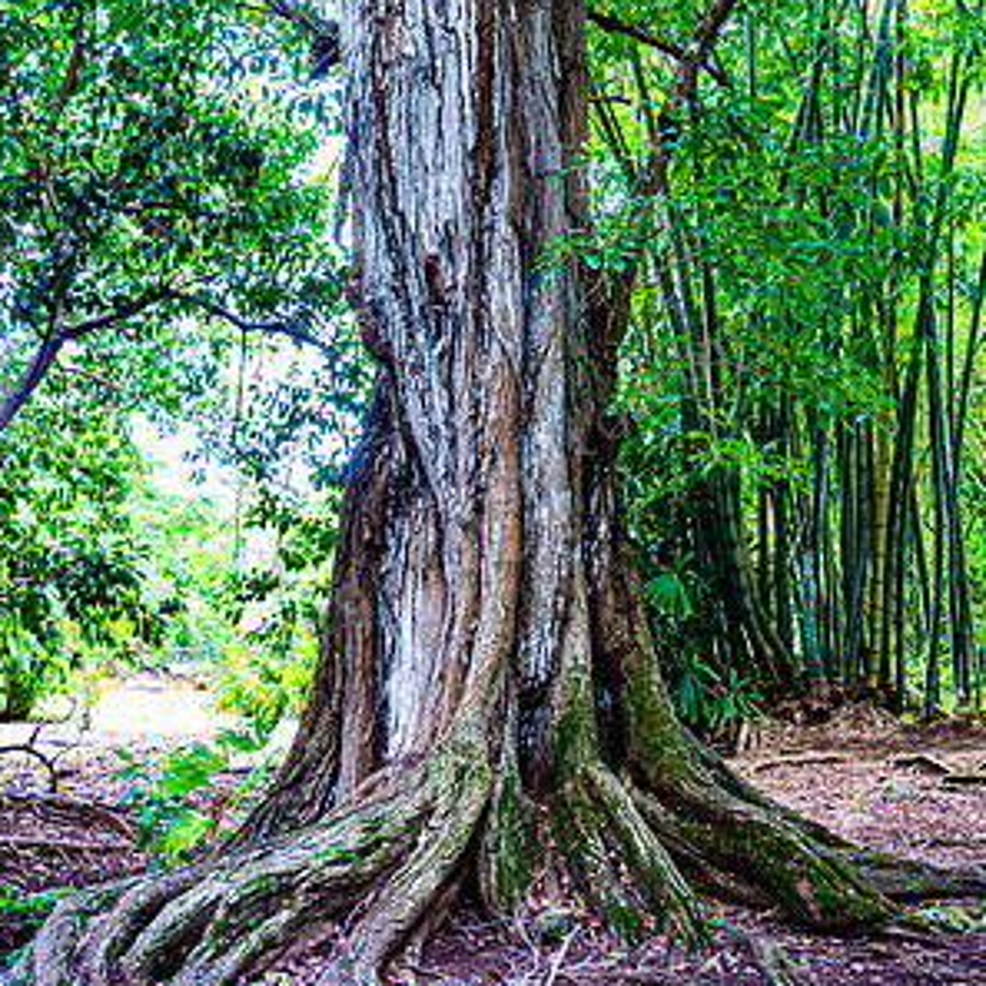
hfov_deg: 37.6
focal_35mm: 45
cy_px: 498
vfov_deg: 37.6
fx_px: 1450
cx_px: 491
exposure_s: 1/80
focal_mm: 35
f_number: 4
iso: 320
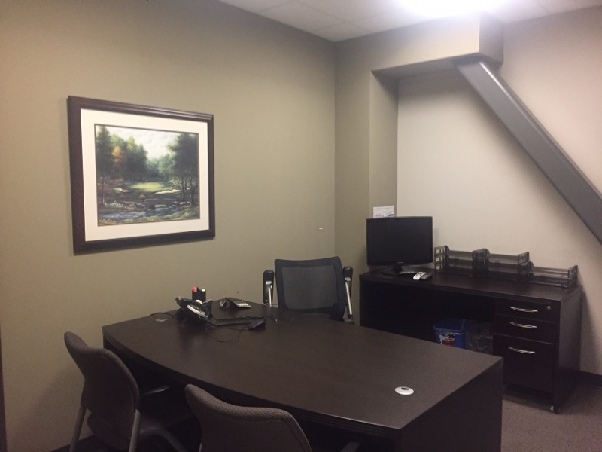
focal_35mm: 29
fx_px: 504
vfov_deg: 48.2
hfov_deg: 61.7
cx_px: 301
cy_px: 226
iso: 250
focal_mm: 4.15
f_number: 2.2
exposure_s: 1/15
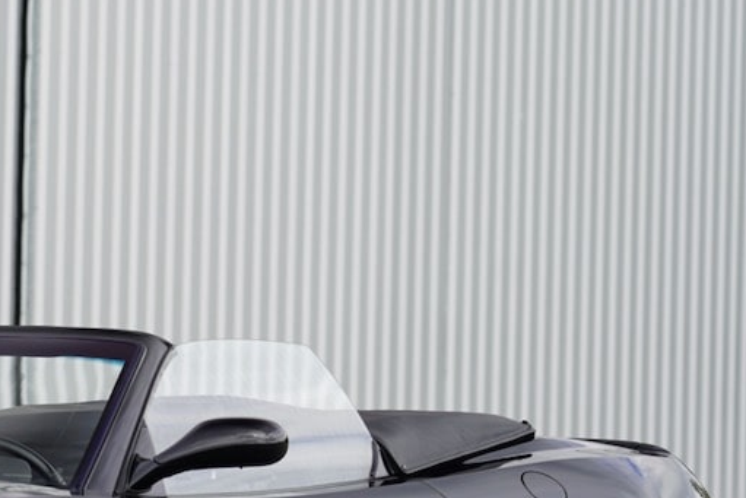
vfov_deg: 5.2
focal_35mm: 263
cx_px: -85
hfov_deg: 7.8
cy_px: 397
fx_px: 5451
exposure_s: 1/160
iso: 100
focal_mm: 105
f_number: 4.5
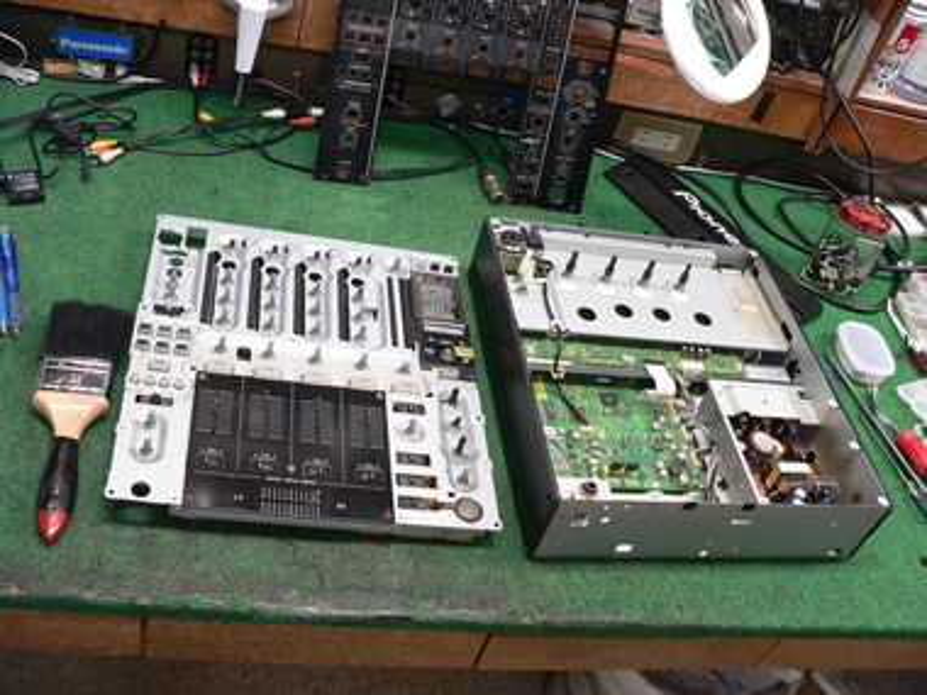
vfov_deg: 39.7
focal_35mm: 36
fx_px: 964
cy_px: 348
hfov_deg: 51.4
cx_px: 464
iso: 200
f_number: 2.8
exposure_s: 1/15
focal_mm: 6
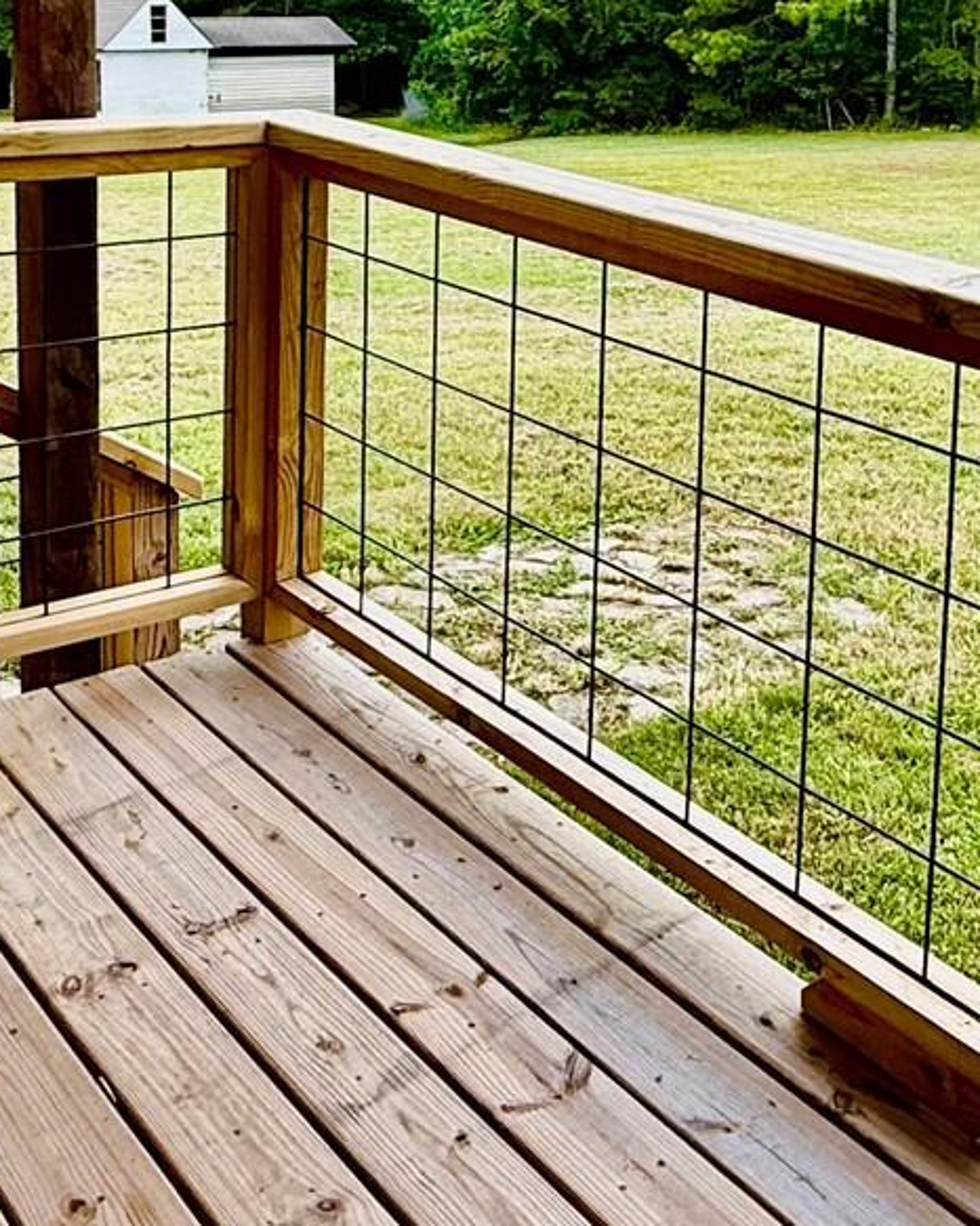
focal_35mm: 48
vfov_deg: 36.5
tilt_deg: -5.9
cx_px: 711
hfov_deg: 31.0
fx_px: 1741
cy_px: 132
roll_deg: -2.2
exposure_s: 1/99
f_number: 2.2
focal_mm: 2.22
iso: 80
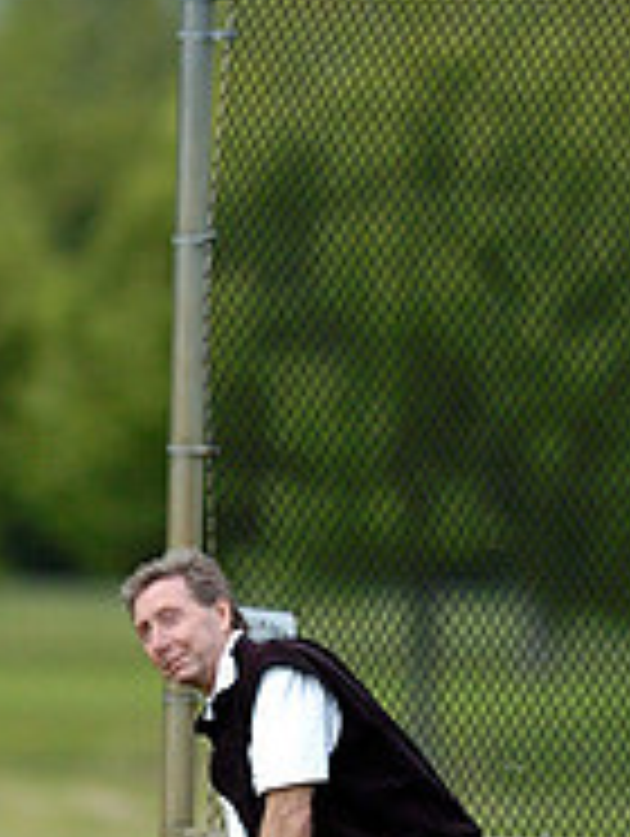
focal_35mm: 1044
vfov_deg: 1.9
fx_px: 25276
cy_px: 940
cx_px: 81
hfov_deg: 1.4
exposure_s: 1/2500
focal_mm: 300
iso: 400
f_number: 2.8
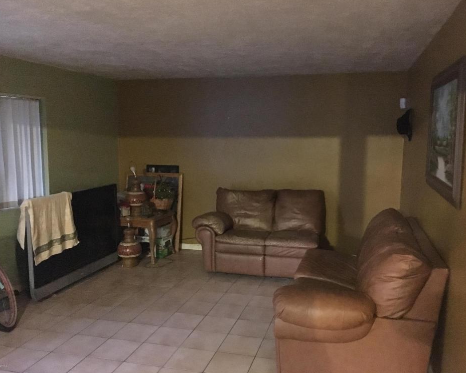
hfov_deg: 57.1
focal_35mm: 31
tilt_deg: -6.1
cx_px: 249
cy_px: 186
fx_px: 428
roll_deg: +0.1
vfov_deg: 47.1
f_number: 2.2
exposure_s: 1/15
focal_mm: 4.15
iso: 2000
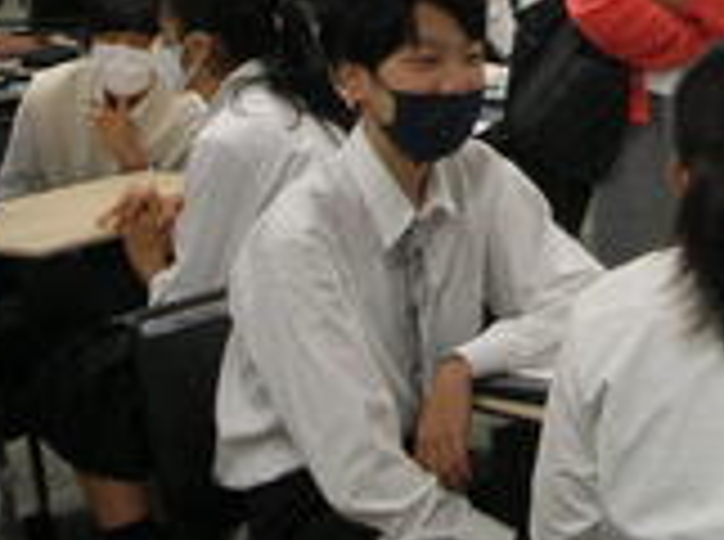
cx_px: 832
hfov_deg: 15.1
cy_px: -63
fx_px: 2650
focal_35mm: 127
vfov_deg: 11.4
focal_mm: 8.5
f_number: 3.3
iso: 50
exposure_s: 1/16.7
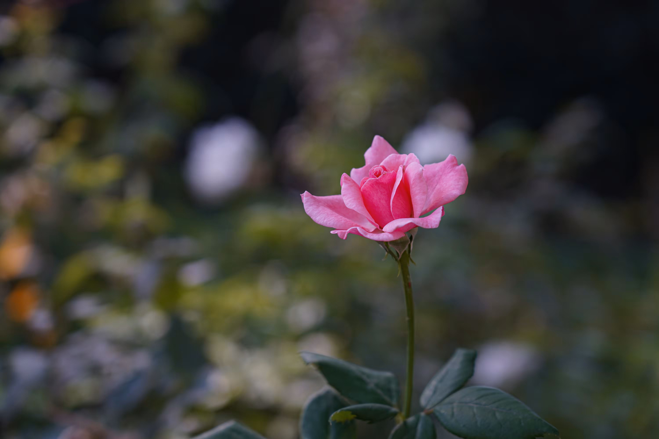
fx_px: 1922
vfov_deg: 13.0
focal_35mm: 105
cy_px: 220
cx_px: 330
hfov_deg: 19.5
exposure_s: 1/200
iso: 200
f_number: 5
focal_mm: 105
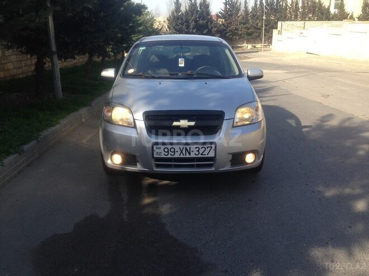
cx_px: 184
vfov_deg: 42.9
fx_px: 352
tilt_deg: -18.3
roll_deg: +1.0
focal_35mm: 33
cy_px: 138
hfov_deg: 55.4
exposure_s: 1/602
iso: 50
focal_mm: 4.12
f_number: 2.4
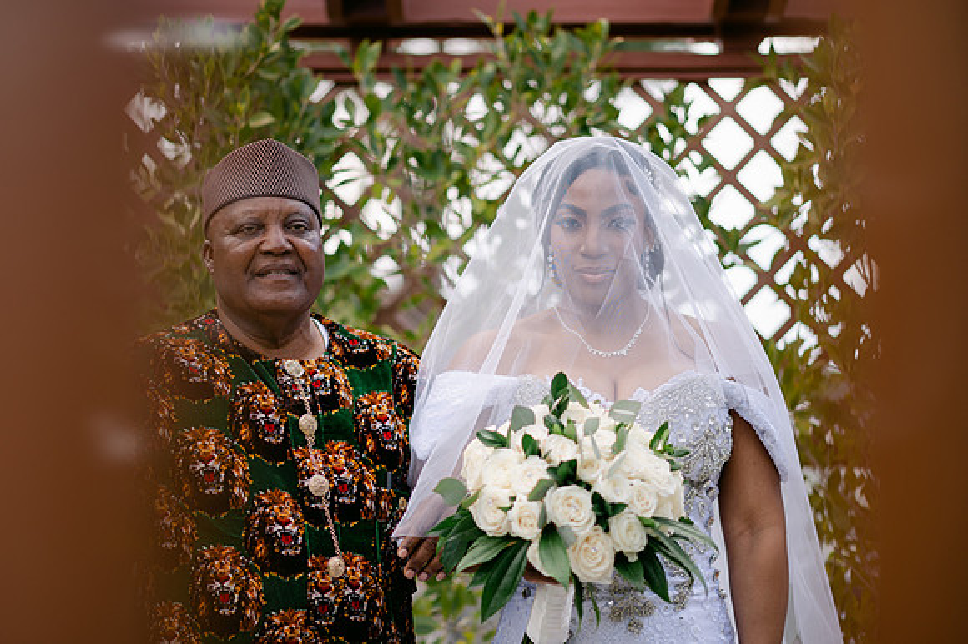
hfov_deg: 23.9
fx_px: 2284
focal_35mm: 85
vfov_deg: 16.1
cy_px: 322
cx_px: 484
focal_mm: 85
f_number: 2
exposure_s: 1/800
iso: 100
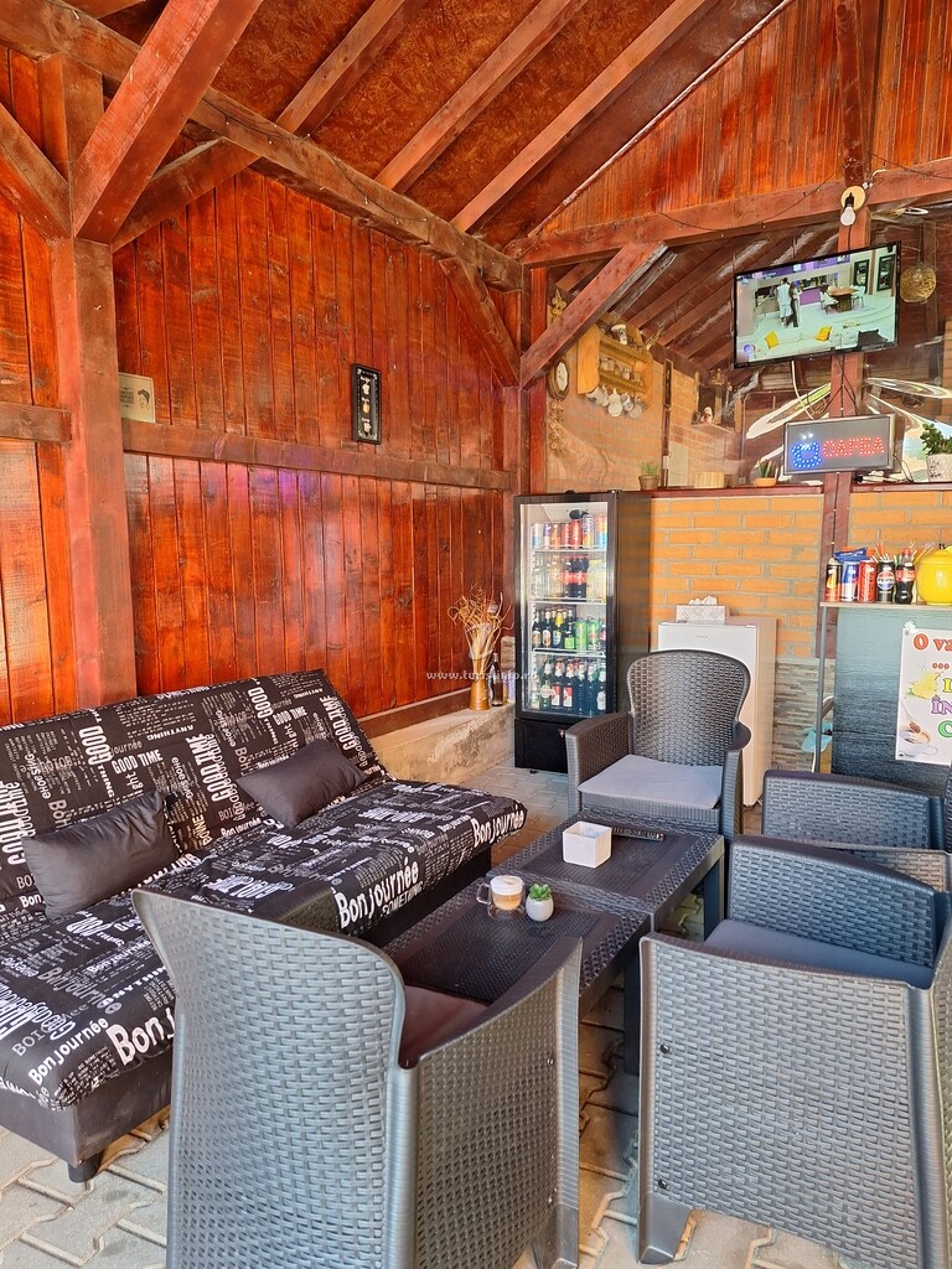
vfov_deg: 73.9
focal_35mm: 23
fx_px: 843
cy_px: 634
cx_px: 476
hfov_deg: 58.9
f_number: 1.8
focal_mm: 5.54
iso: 100
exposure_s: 1/50
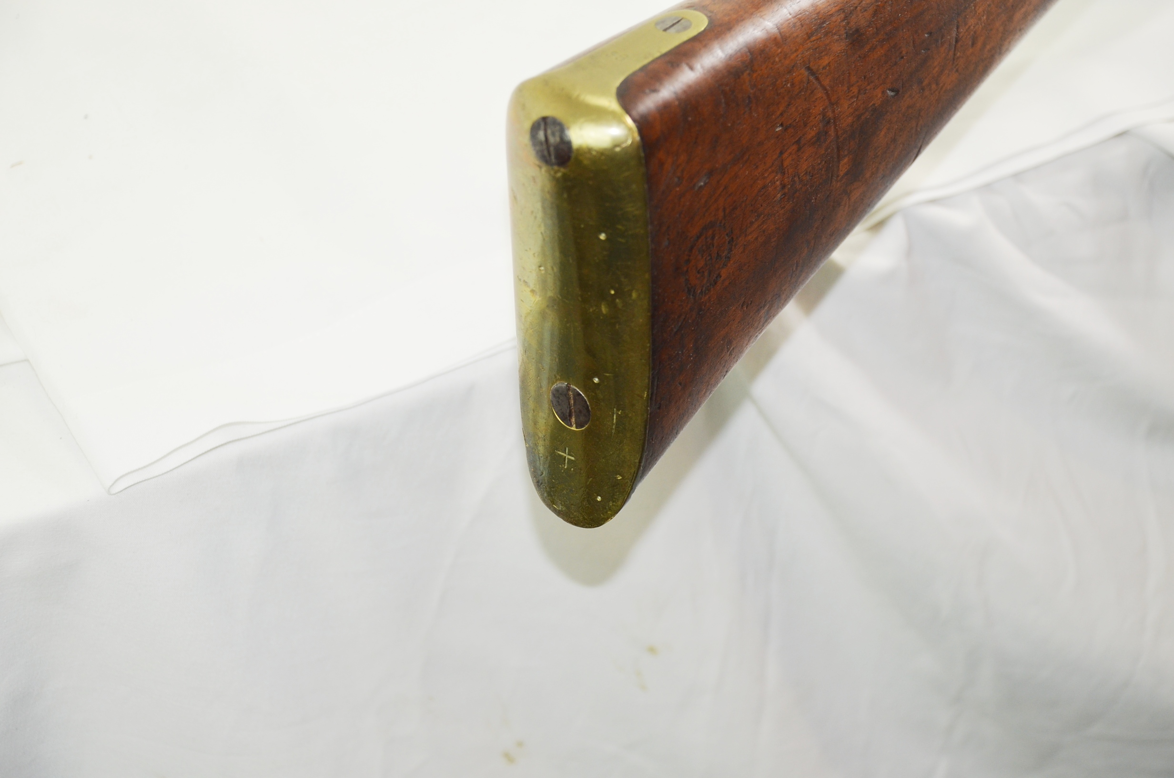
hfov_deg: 26.0
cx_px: 587
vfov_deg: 17.4
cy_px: 389
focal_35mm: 78
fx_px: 2538
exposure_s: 1/125
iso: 400
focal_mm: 52
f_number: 5
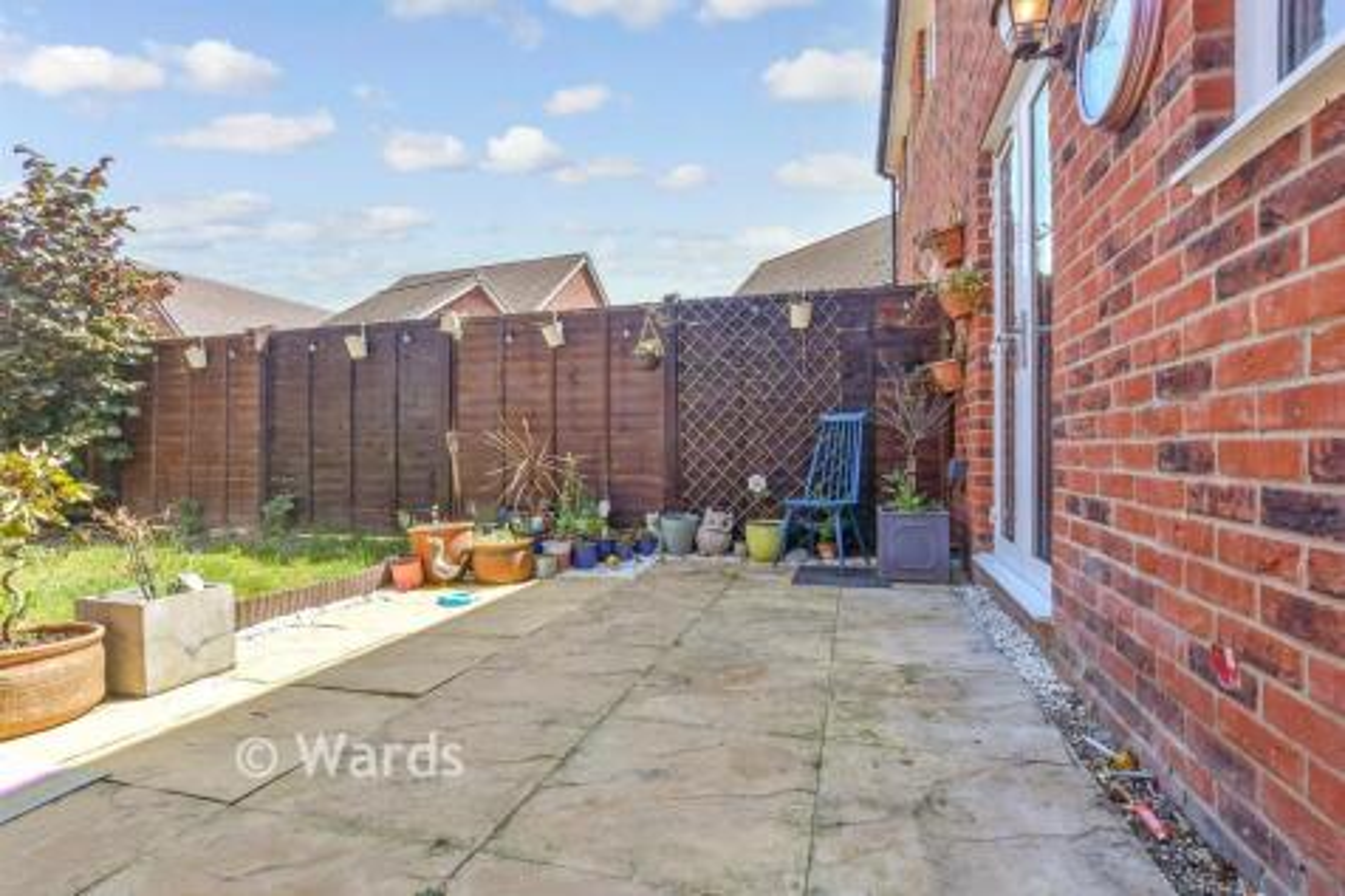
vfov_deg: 77.3
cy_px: 448
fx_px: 560
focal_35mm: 15
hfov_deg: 100.4
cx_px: 672
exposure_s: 1/125
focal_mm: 10
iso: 160
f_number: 8
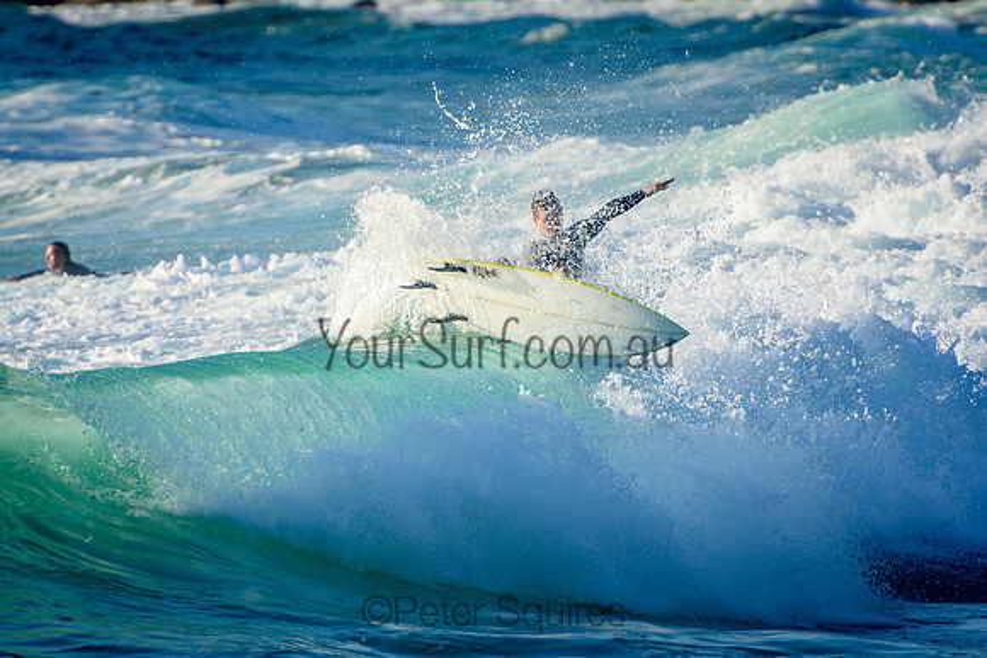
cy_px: 329
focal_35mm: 611
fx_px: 16741
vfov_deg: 2.3
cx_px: 494
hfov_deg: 3.4
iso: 400
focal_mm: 400
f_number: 5.6
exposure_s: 1/2000
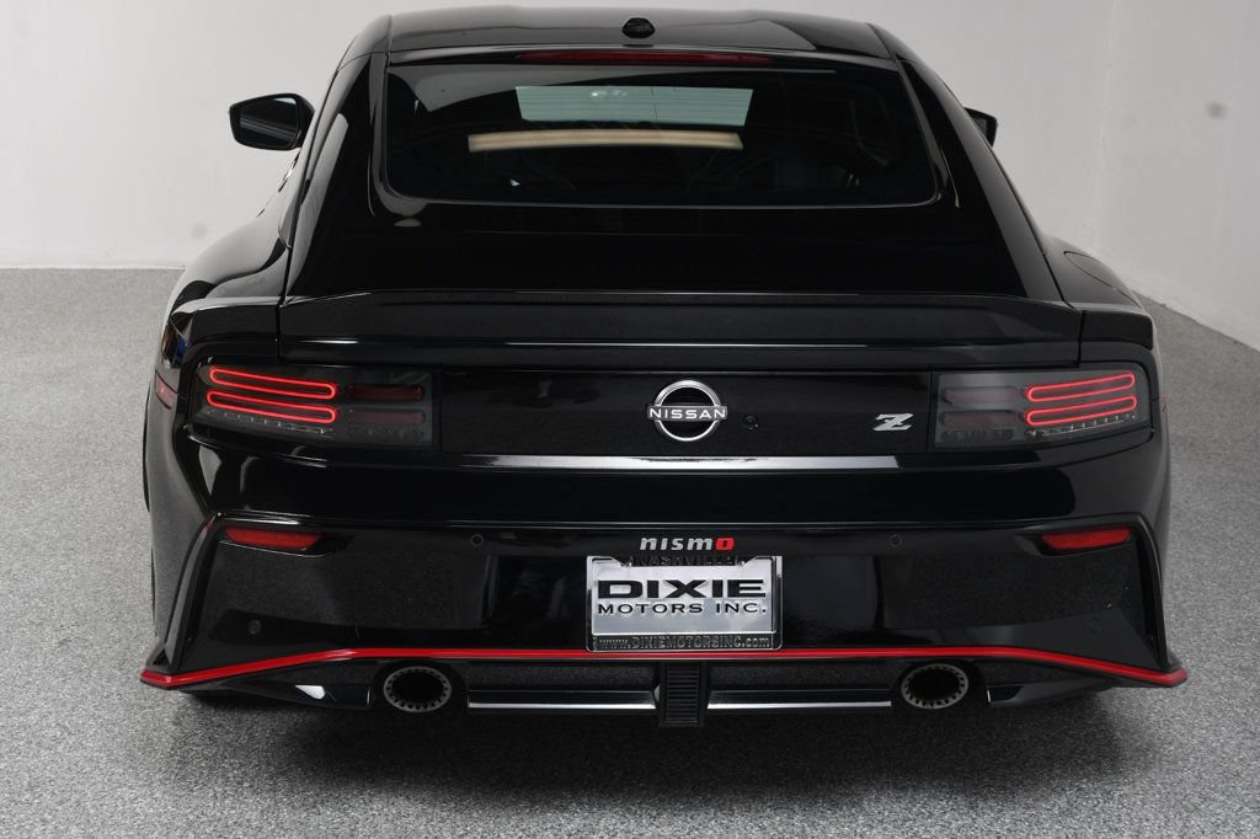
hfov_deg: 35.1
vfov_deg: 23.8
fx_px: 1994
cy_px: 420
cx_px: 630
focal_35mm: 57
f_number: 10
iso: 100
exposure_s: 1/160
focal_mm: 38
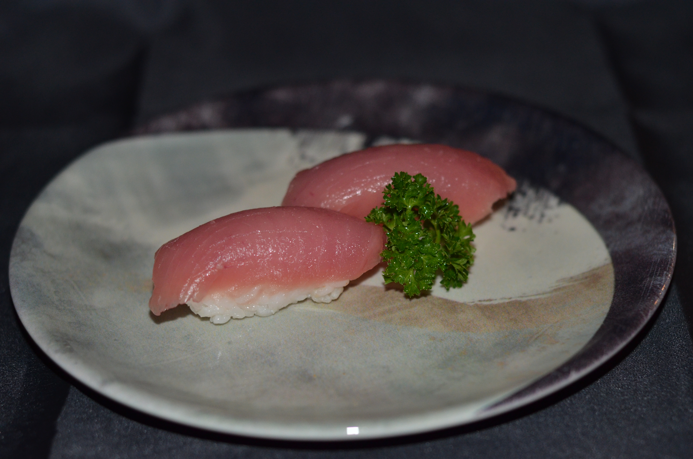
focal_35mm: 75
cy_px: 230
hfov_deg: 27.0
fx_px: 1441
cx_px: 346
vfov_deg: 18.1
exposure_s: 1/60
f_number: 2.8
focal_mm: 50
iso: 800
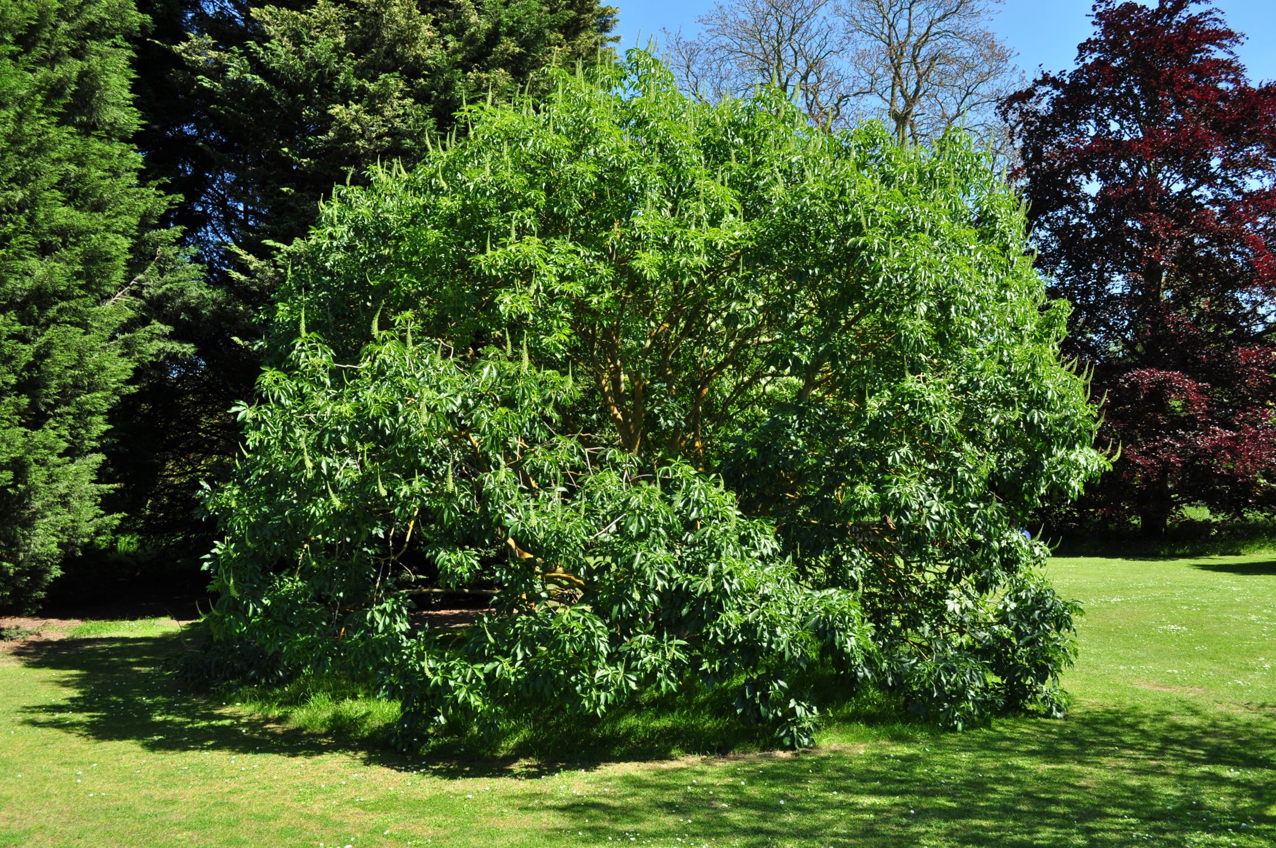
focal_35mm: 33
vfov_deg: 39.9
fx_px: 1168
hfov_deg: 57.3
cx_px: 638
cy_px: 424
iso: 200
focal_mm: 22
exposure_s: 1/320
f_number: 8
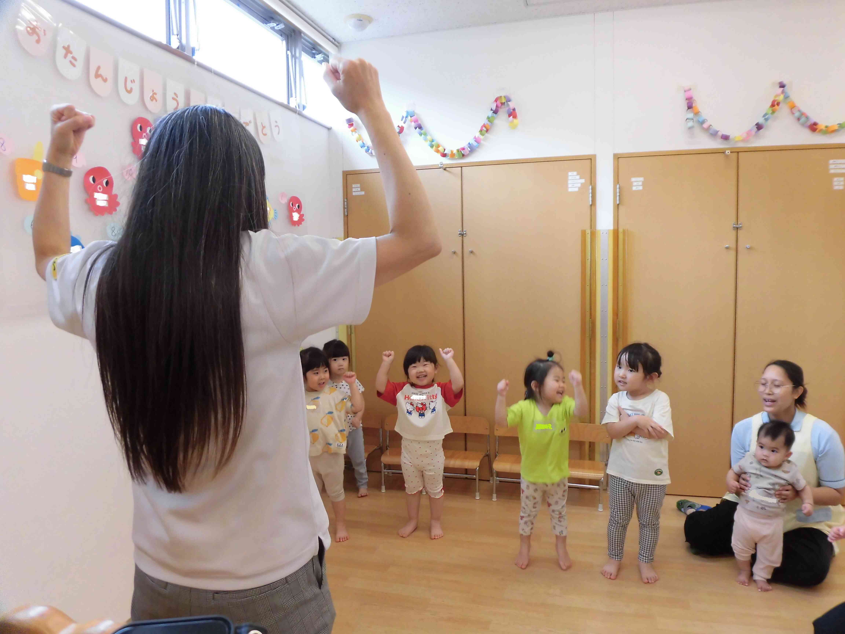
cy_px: 317
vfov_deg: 56.8
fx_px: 586
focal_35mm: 24
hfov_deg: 71.6
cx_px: 422
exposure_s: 1/60
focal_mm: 4.3
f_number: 3.1
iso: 160
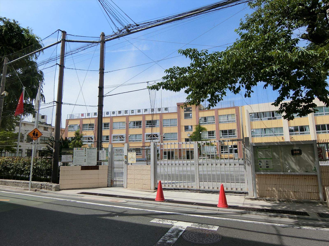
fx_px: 200
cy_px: 123
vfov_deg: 63.4
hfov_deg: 79.0
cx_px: 164
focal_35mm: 21
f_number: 7.2
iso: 80
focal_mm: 4.6
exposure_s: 1/250
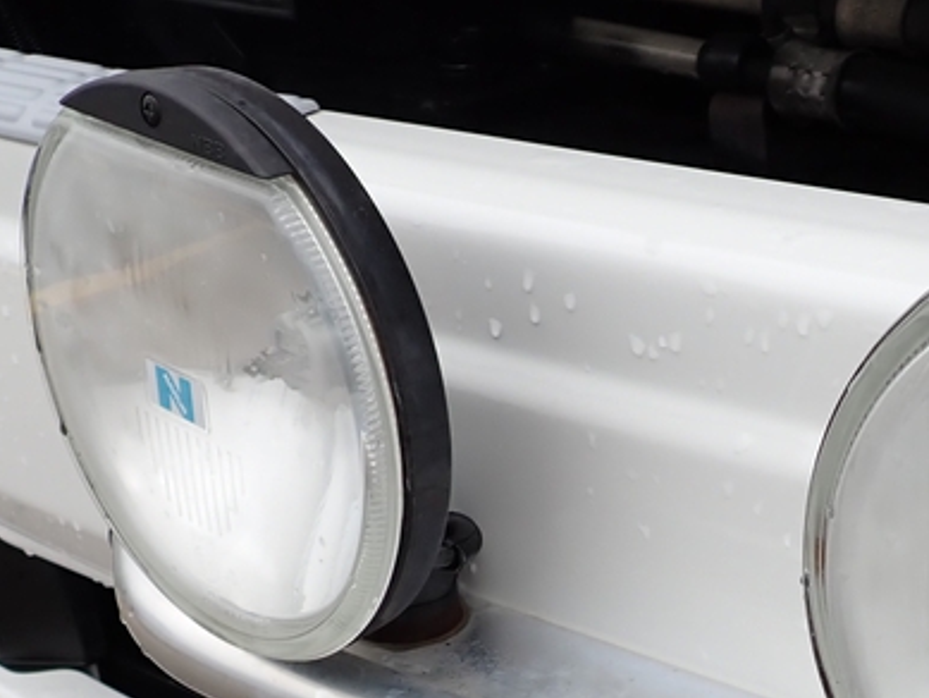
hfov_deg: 29.0
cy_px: 759
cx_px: 681
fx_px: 1772
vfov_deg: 21.2
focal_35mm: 66
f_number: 2.8
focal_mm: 4.5
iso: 100
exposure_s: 1/250
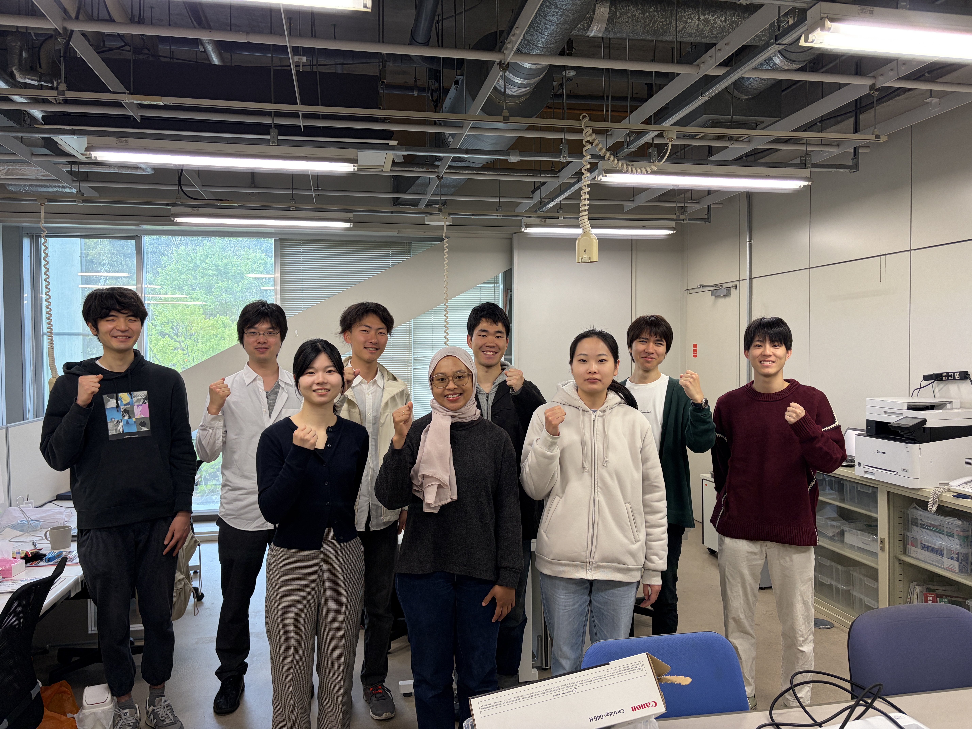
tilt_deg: -0.9
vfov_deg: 53.1
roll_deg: +0.7
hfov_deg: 67.3
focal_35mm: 26
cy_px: 364
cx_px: 486
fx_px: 730
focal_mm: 5.96
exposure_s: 1/100
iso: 100
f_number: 1.6
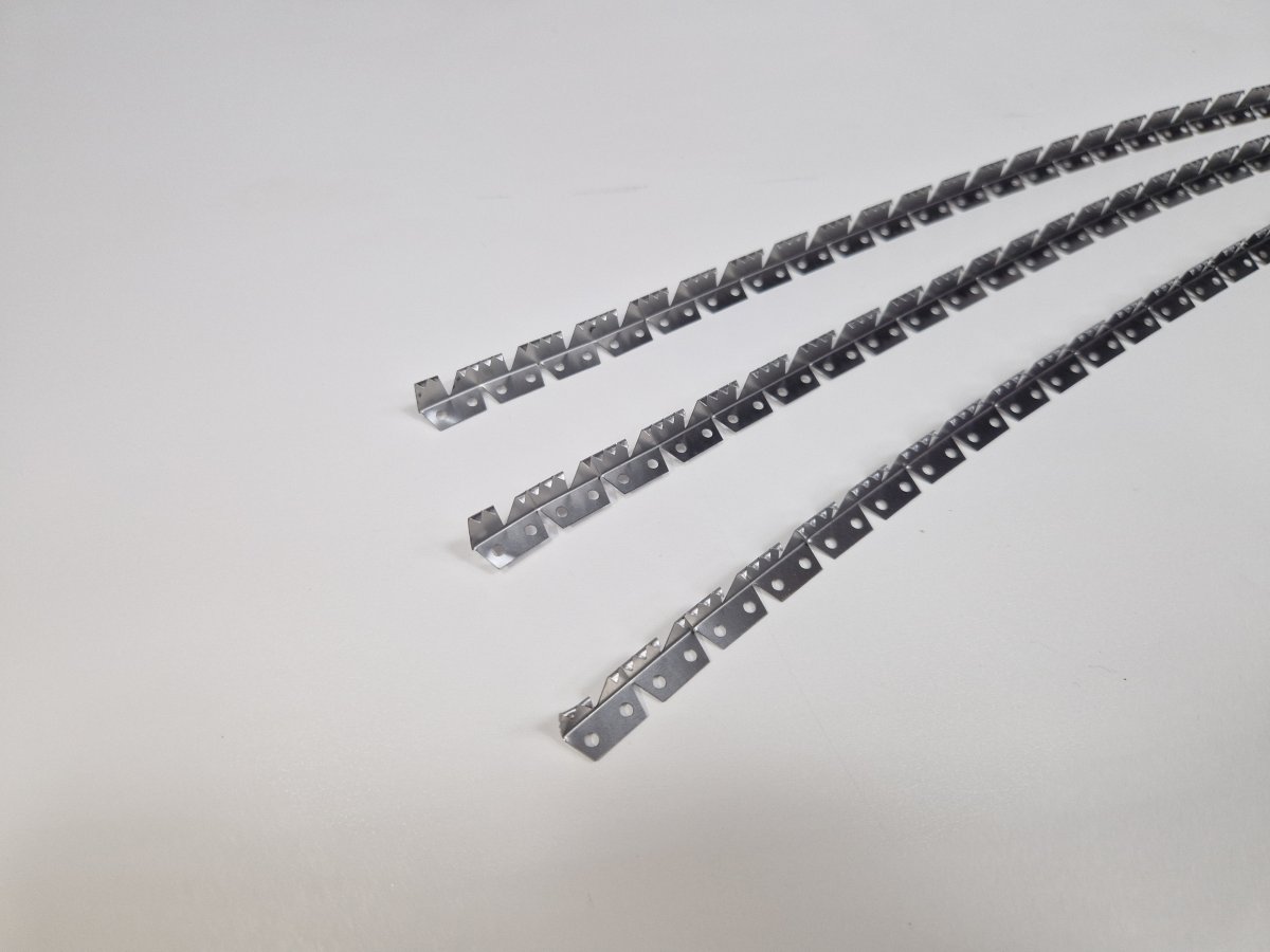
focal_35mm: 23
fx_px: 844
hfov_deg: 73.9
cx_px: 635
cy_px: 476
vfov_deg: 58.9
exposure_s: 1/180
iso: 50
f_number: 1.8
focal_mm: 5.4
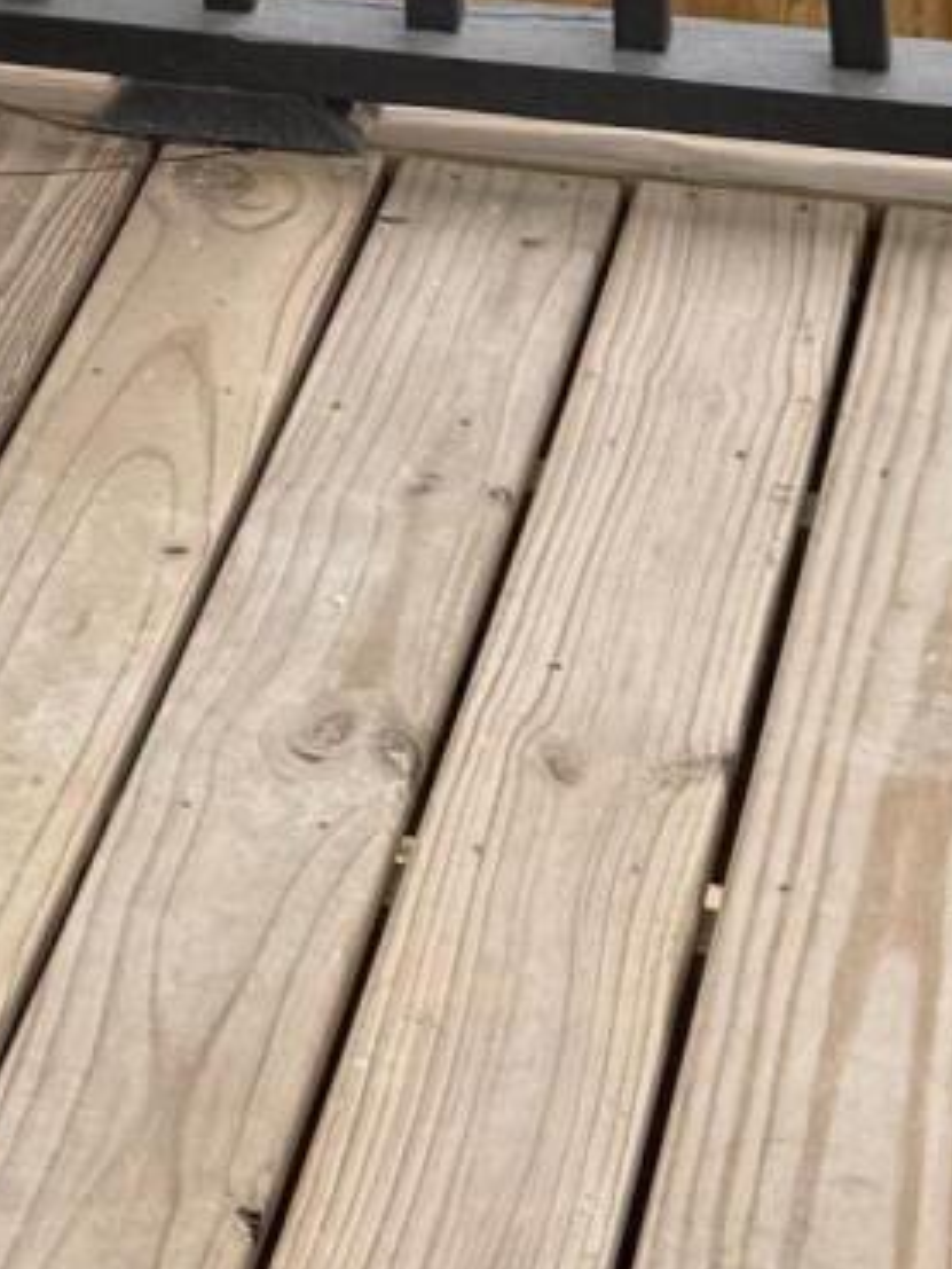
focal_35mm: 130
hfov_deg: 10.9
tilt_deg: -11.3
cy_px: -1090
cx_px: -601
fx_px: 4764
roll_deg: +4.2
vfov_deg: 13.4
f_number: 1.78
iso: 80
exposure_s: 1/477
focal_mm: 6.76
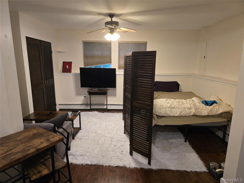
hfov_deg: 73.9
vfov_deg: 58.9
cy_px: 92
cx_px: 122
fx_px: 162
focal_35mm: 23
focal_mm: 6.3
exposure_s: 1/60
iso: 640
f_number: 1.7
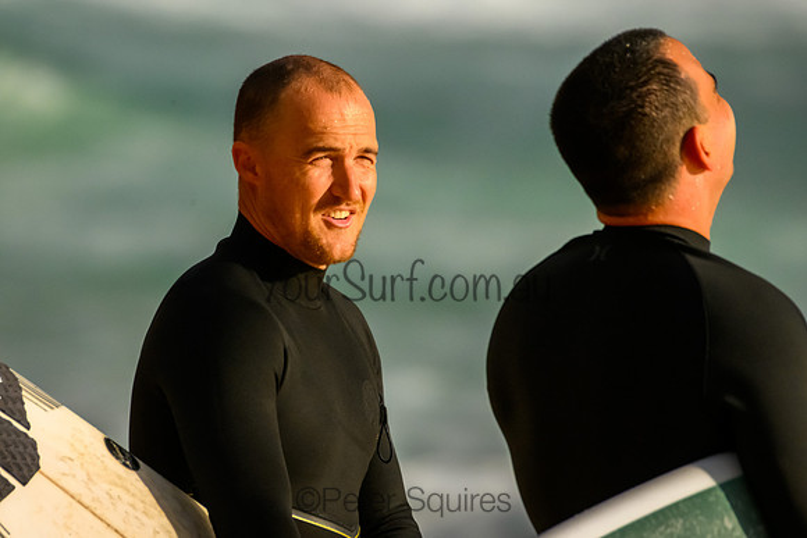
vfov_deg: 1.2
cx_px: 332
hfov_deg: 1.7
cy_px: 236
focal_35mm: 1183
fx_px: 26518
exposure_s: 1/4000
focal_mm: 1000
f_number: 11
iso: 5600
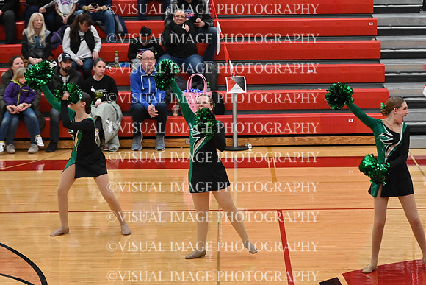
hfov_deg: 11.8
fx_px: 2059
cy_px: 142
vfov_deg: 7.9
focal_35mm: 174
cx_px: 213
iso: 8000
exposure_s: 1/400
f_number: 4
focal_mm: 116
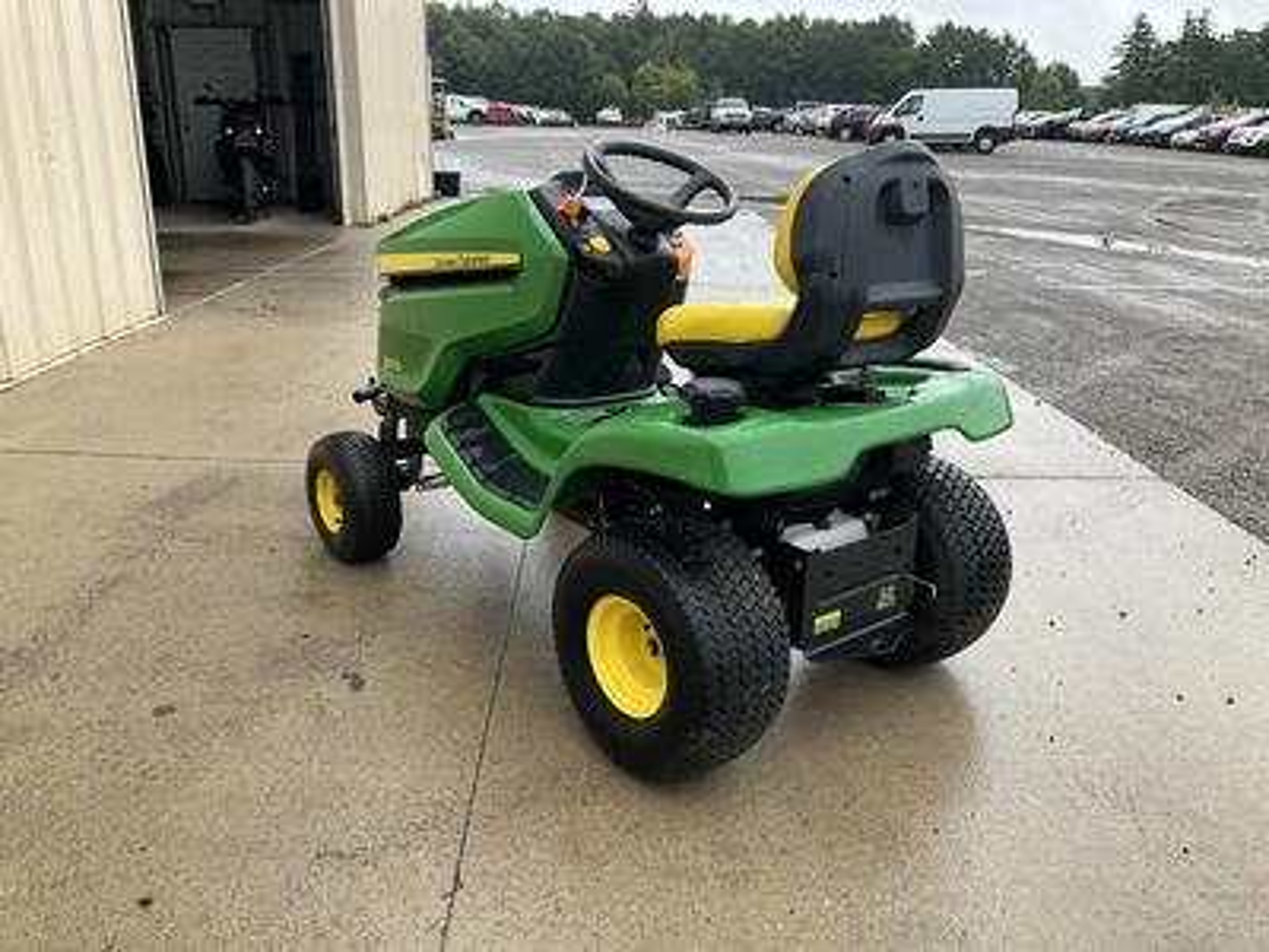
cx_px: 634
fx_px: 1063
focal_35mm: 29
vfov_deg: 48.2
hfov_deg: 61.7
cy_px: 476
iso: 20
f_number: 1.8
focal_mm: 3
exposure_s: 1/197
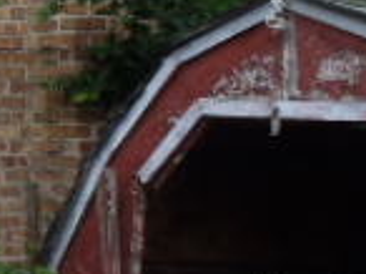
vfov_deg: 12.0
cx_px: -374
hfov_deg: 13.6
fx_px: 1298
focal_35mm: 123
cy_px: 50
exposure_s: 1/200
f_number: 3.9
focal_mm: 5
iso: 80
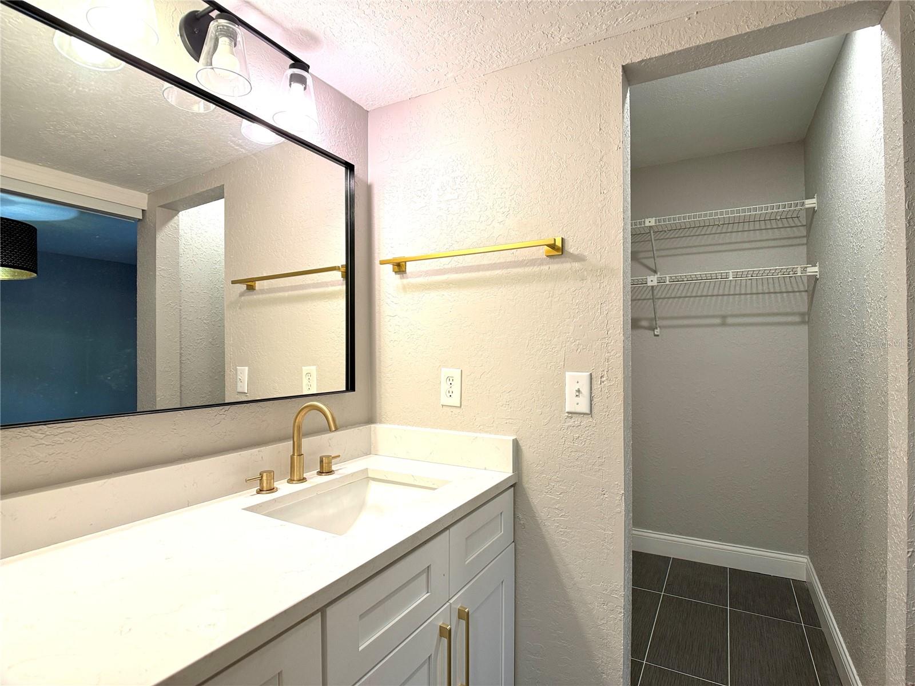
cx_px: 458
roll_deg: +0.0
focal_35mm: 24
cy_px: 343
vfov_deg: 56.8
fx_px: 634
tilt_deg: +1.2
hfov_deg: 71.6
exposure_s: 1/120
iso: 125
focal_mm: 6.76
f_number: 1.78
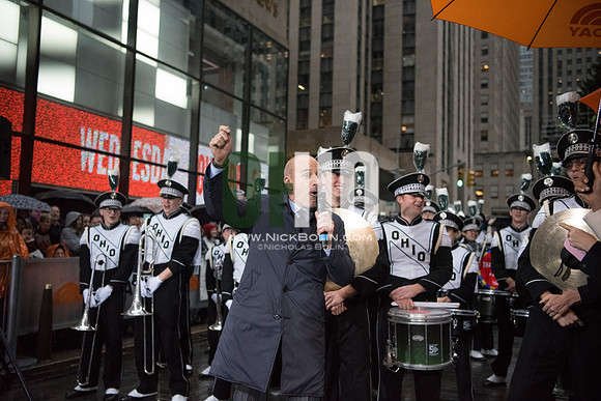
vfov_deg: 37.9
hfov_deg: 54.4
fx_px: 584
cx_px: 300
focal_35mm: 35
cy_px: 200
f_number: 2.8
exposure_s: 1/4000
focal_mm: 35
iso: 10000
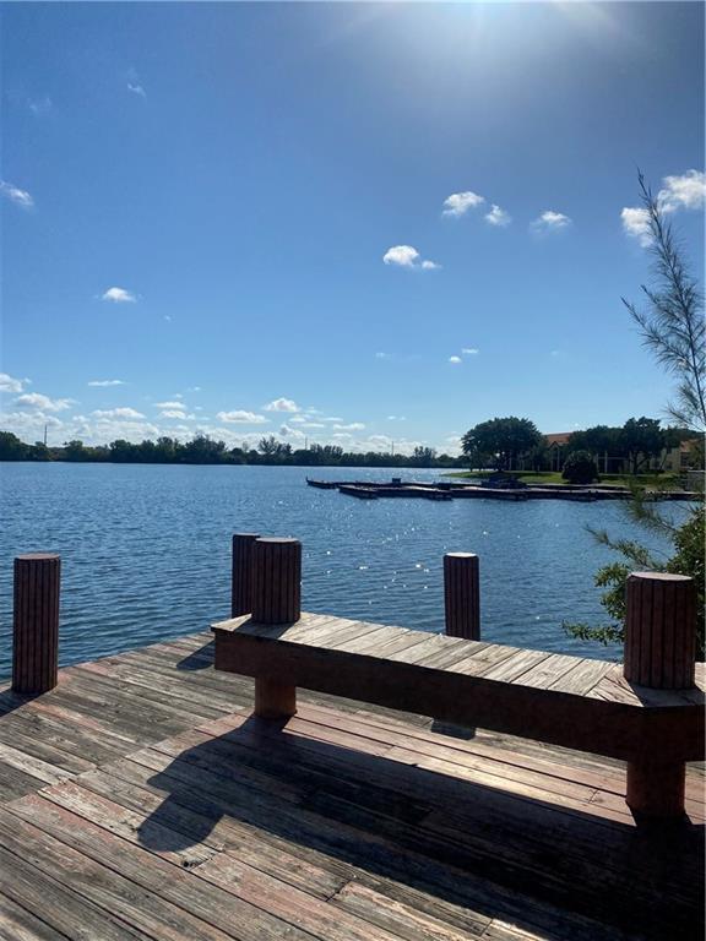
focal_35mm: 26
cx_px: 353
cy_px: 470
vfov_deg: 67.3
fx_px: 707
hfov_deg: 53.1
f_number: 1.8
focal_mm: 4.25
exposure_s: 1/9615
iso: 32
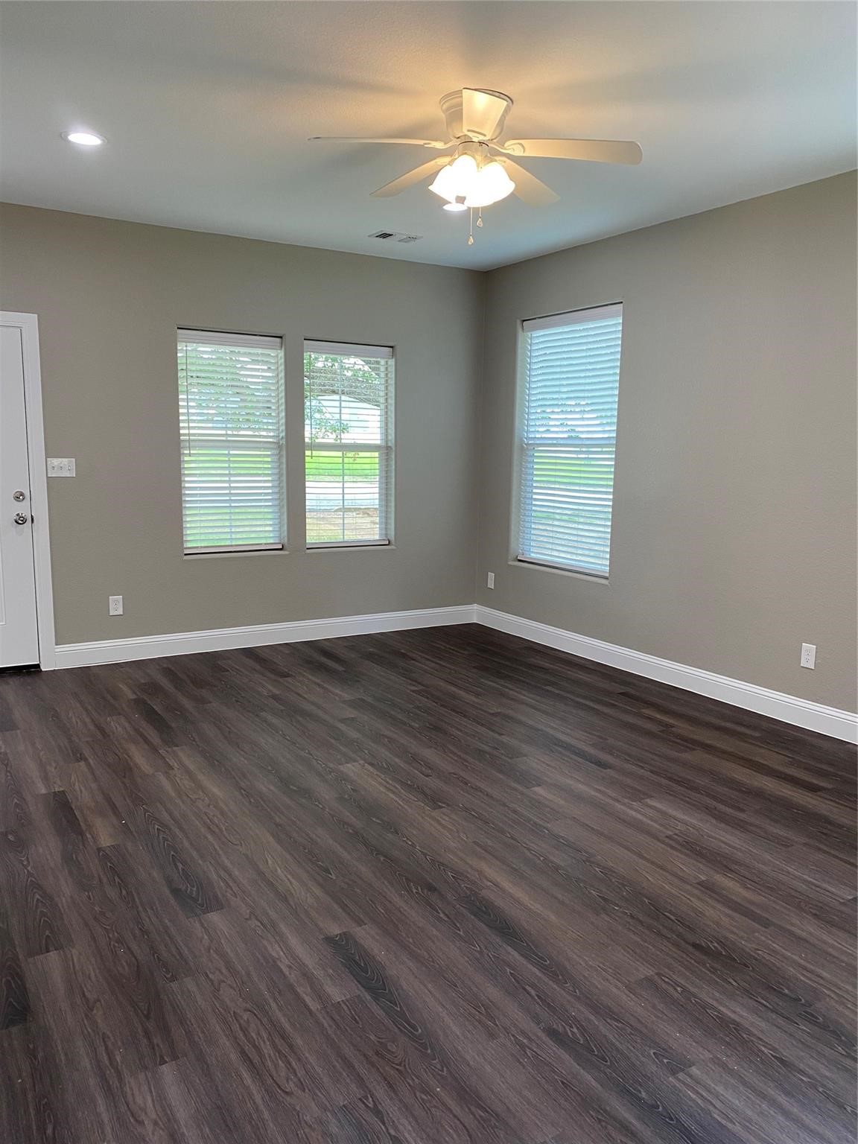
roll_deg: -0.5
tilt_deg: -9.4
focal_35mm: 26
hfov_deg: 53.1
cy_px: 572
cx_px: 429
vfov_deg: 67.3
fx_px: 859
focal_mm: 4.25
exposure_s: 1/60
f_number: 1.8
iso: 80
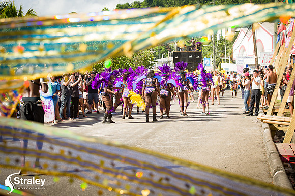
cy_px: 98
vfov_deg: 17.0
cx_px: 148
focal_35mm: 80
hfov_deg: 25.4
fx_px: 655
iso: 100
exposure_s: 1/200
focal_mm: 80
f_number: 6.3
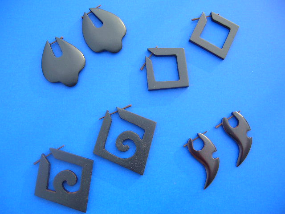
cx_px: 142
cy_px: 107
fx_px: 288
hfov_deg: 52.6
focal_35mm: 35
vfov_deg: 40.7
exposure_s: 1/89
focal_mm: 5.8
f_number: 2.8
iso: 50
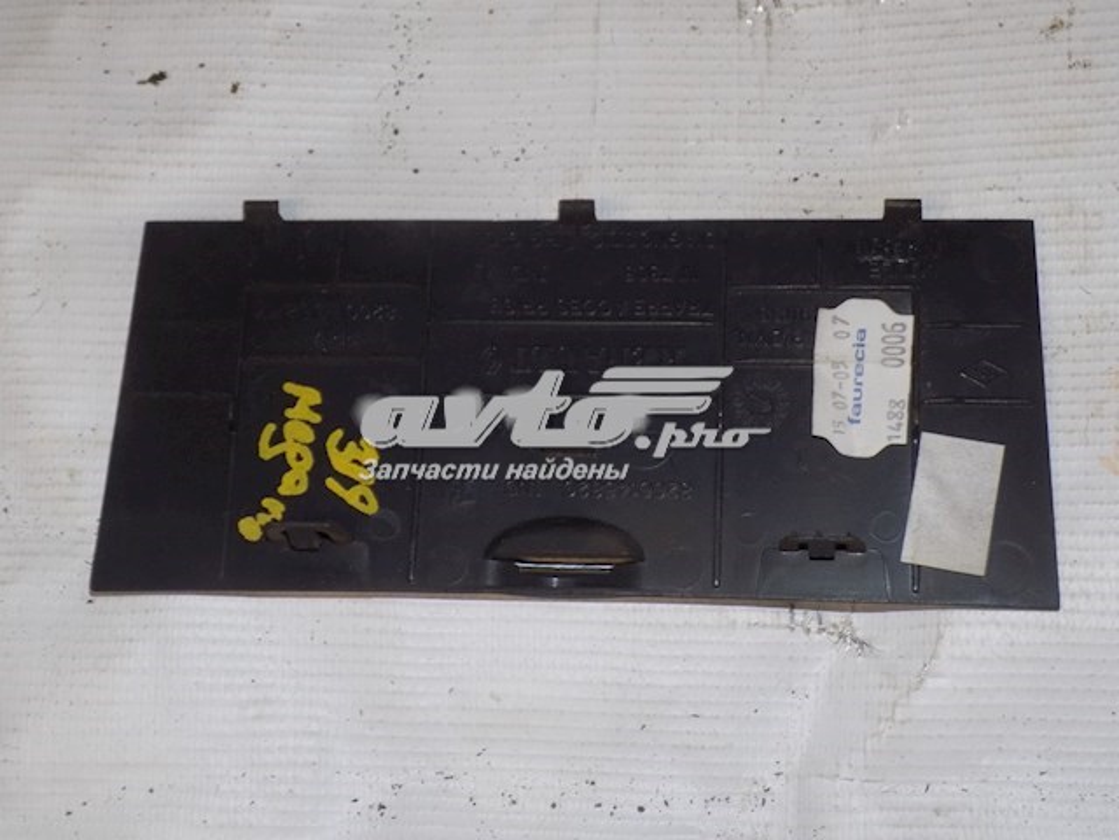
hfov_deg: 29.8
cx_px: 560
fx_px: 2101
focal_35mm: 65
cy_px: 420
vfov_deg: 22.6
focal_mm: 11.5
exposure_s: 1/30
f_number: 4.1
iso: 200
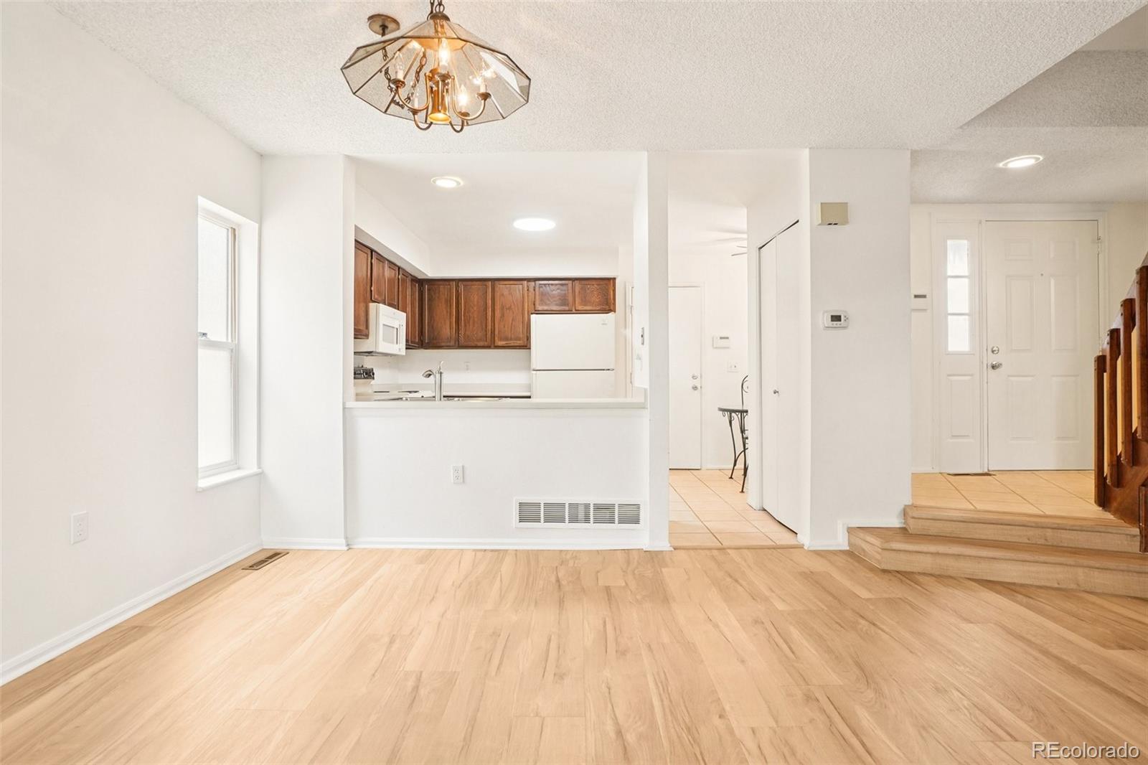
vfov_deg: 67.4
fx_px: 574
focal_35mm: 18
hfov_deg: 90.0
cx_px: 574
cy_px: 382
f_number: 8
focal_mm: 12
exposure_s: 1/15
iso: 400
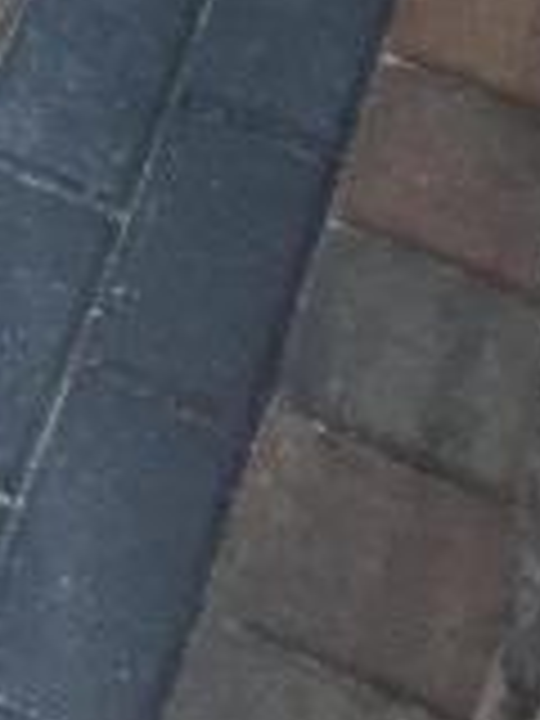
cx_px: -652
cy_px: -756
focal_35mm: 139
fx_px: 2891
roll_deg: -1.7
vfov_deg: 12.4
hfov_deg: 9.7
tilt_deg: -33.3
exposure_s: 1/30
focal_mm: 4.15
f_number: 2.2
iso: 32
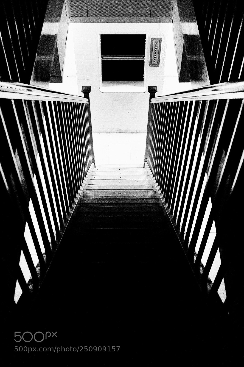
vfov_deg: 47.5
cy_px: 184
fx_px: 418
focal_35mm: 41
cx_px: 122
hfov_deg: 32.6
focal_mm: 27
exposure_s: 1/250
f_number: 4
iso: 4000
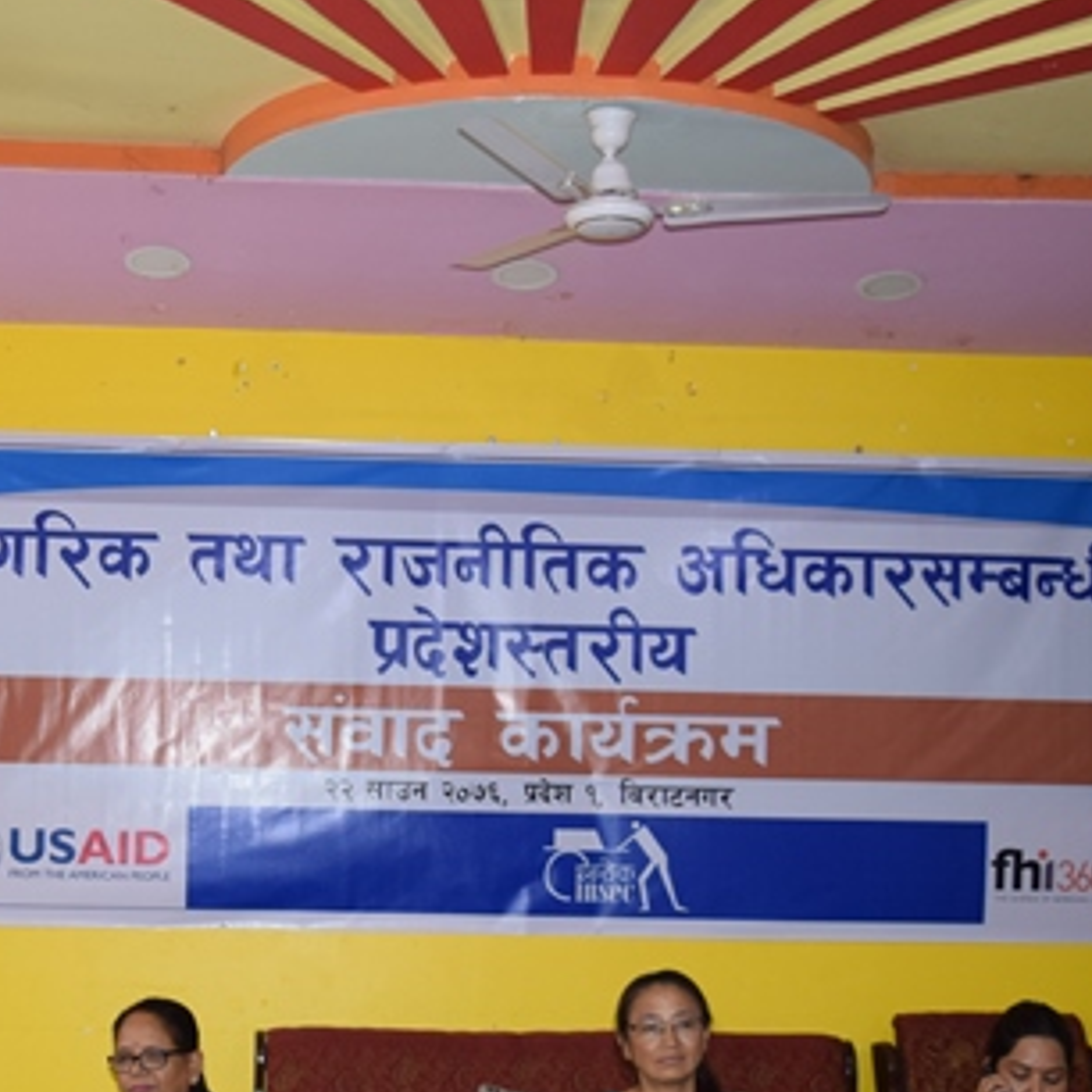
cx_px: 346
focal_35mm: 64
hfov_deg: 26.7
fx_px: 2284
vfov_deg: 26.8
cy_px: 712
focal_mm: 24
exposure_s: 1/60
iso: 900
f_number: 4
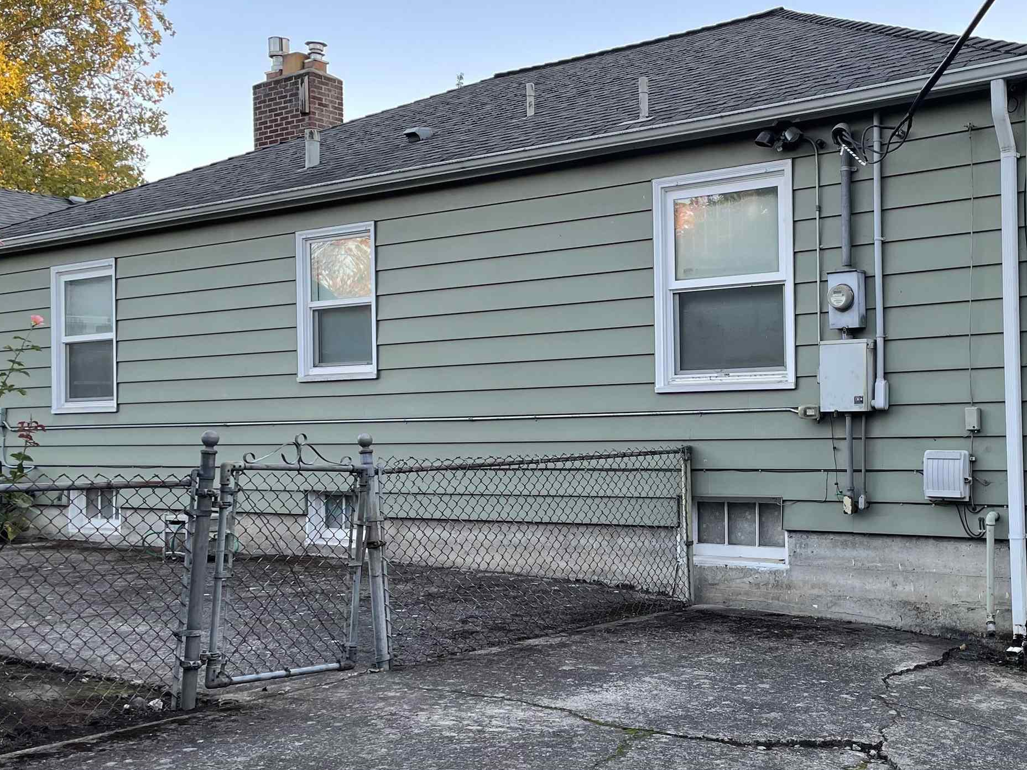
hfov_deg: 42.9
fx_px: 1276
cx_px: 730
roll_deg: +0.8
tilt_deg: +0.8
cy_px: 398
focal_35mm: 43
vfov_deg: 33.6
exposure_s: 1/121
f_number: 1.6
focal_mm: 4.2
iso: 32
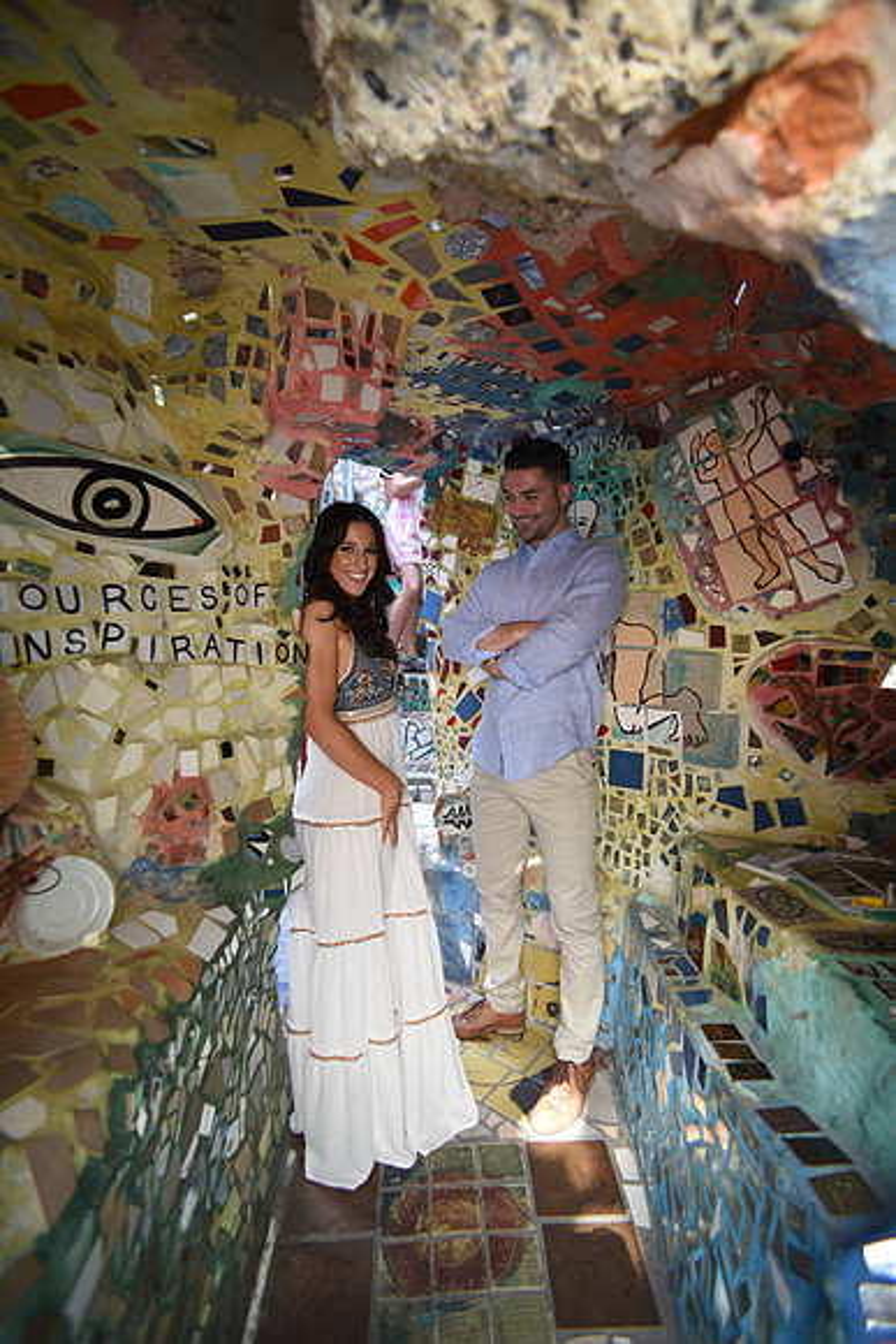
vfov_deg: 93.3
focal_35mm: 17
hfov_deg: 70.5
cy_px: 672
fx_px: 634
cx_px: 448
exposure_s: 1/60
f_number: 3.5
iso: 320
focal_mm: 17
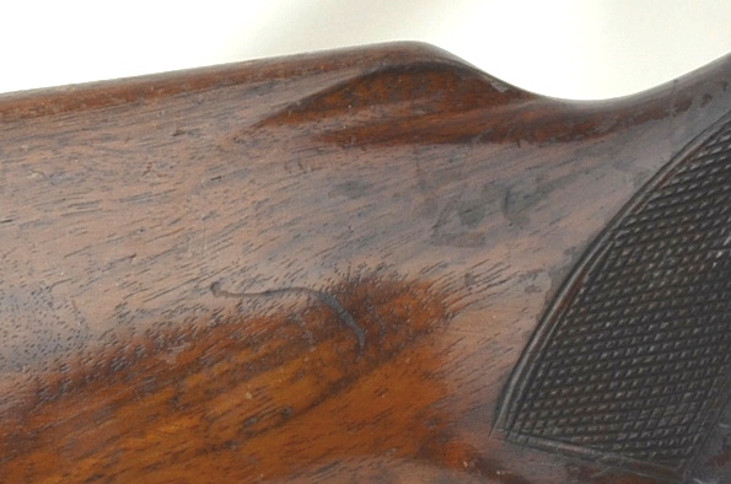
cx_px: 413
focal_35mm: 323
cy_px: 215
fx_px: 6545
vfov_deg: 4.2
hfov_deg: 6.4
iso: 280
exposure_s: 1/125
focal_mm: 52
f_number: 5.6
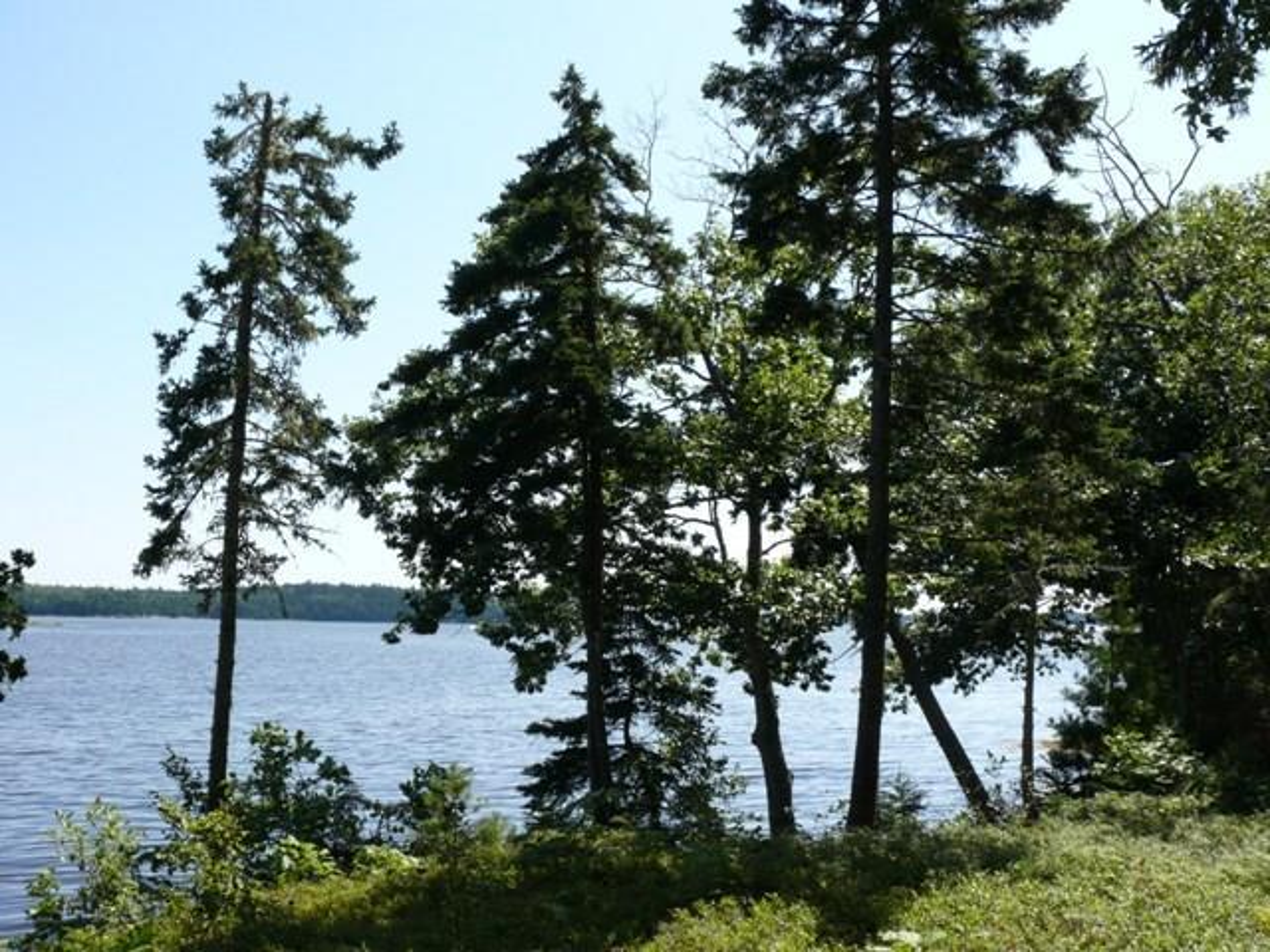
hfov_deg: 52.6
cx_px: 635
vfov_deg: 40.7
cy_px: 476
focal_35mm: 35
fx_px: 1284
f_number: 5.6
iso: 100
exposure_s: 1/320
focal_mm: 7.4
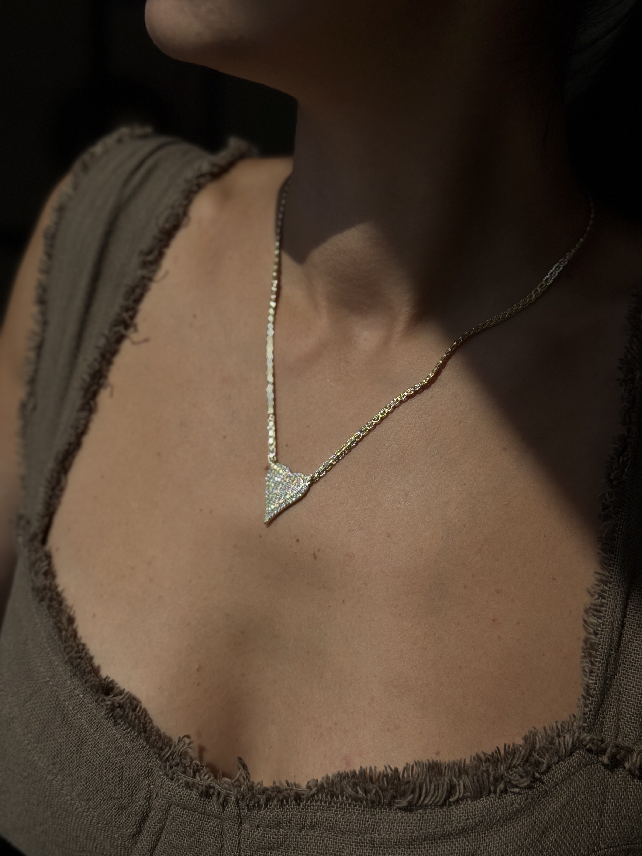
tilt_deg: -15.6
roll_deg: -2.8
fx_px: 1187
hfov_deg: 30.3
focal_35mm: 48
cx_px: 321
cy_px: 428
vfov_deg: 39.7
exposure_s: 1/10526
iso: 64
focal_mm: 6.76
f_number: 1.78
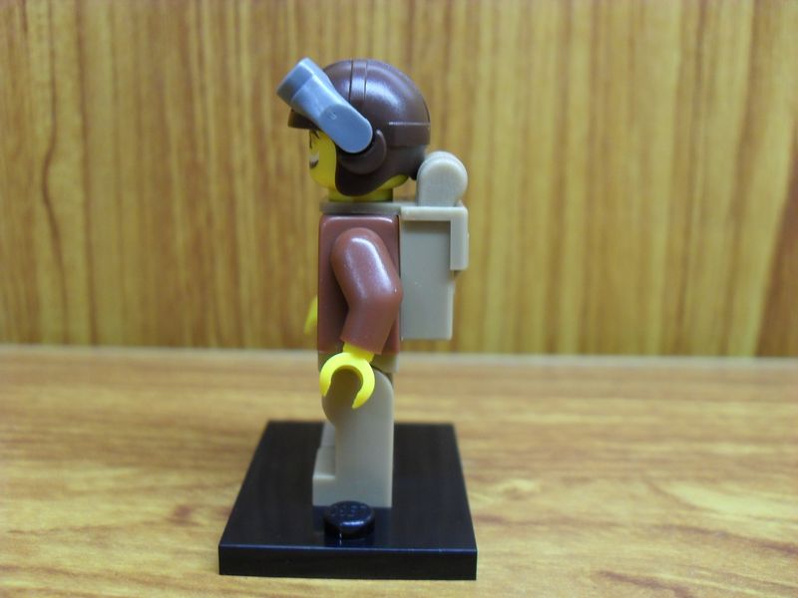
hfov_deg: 52.6
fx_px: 807
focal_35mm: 35
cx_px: 399
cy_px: 299
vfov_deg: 40.7
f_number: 2.8
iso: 200
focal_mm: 6.2
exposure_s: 1/15
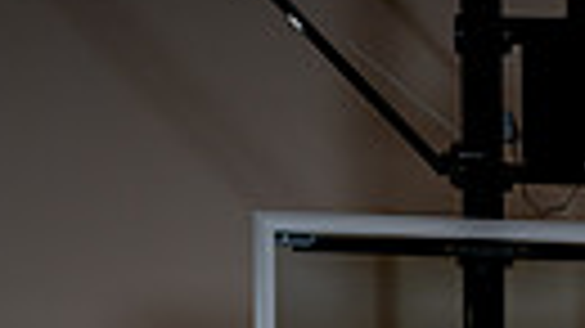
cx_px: 576
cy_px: 944
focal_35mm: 127
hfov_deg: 16.6
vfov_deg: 8.3
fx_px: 1969
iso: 200
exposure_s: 1/250
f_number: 5.6
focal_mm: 35
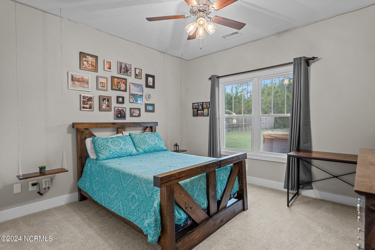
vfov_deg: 70.4
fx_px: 177
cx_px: 188
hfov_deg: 93.3
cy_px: 125
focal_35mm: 17
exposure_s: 1/2
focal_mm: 17
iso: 400
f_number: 4
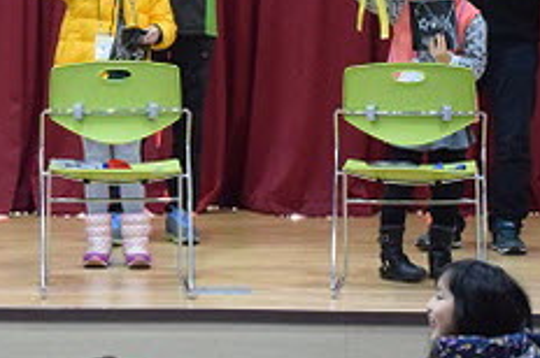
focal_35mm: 178
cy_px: 38
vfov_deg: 7.7
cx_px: 107
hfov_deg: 11.5
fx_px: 2667
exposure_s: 1/125
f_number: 5.6
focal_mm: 55
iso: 5000
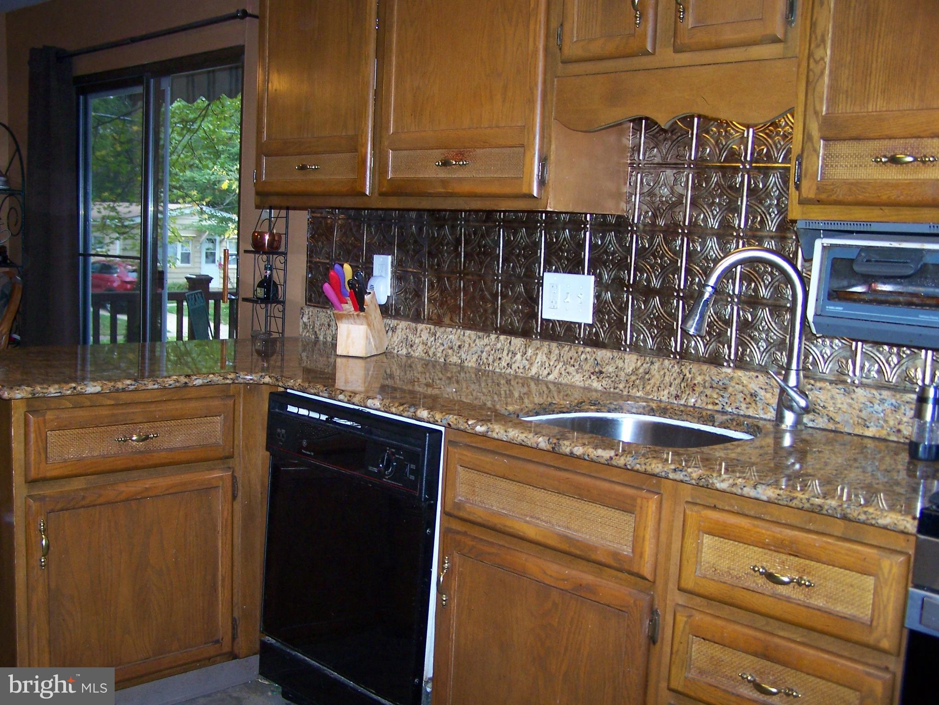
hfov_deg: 49.0
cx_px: 470
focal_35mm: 38
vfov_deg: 37.7
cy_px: 352
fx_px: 1031
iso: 140
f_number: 2.8
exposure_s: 1/60
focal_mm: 6.3
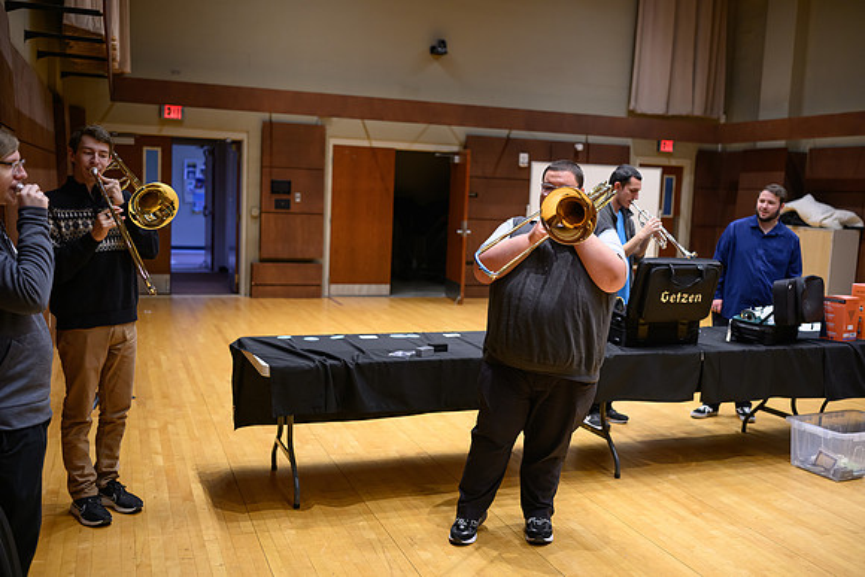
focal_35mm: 35
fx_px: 841
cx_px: 432
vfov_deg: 37.9
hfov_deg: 54.4
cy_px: 288
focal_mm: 35
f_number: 2
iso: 1400
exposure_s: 1/125
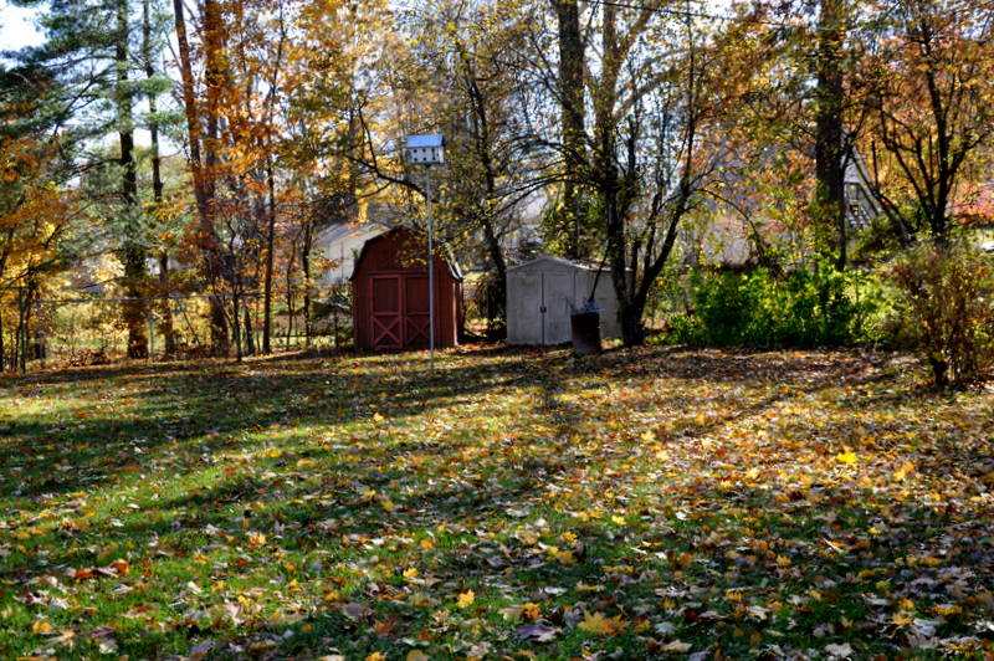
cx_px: 497
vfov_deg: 25.7
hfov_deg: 37.9
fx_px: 1448
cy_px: 330
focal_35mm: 52
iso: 200
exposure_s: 1/160
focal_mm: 35
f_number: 6.3
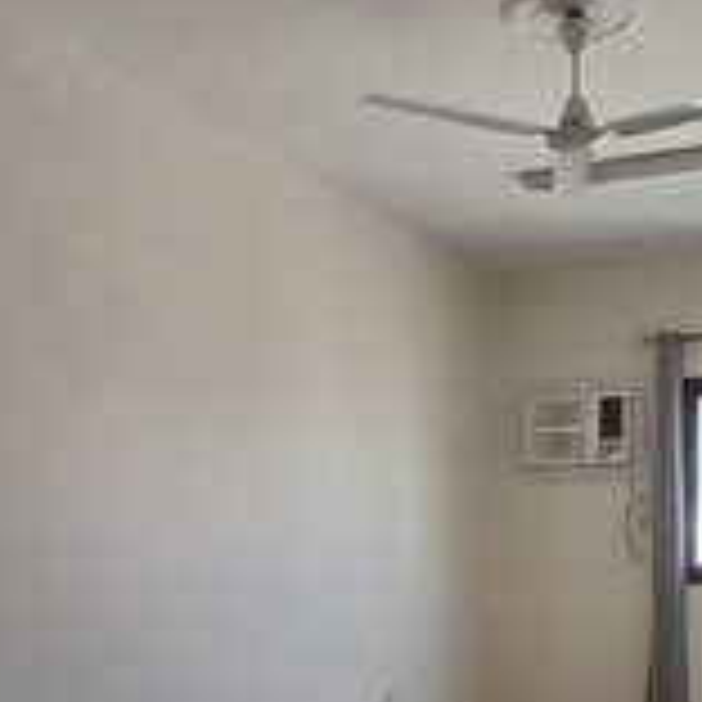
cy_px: 646
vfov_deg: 35.8
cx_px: 448
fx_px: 1010
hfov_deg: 38.1
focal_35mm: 44
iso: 125
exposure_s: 1/33.3
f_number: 2.2
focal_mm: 1.4
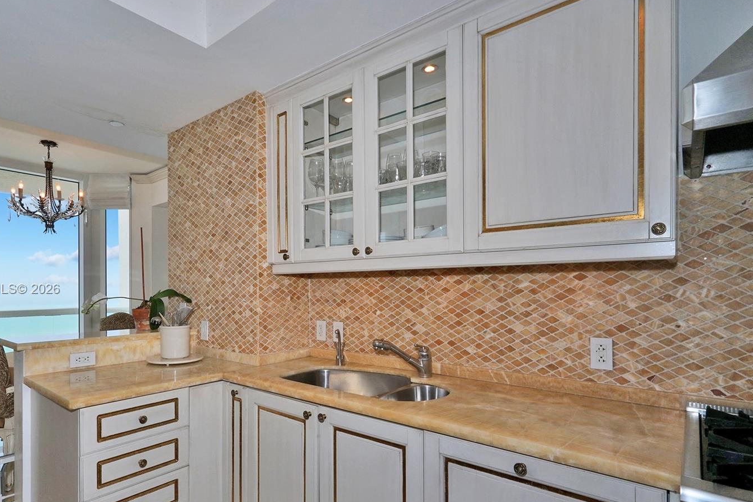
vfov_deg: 64.2
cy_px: 290
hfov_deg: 86.5
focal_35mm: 19
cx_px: 333
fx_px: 397
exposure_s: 1/30
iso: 250
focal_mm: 16
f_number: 18
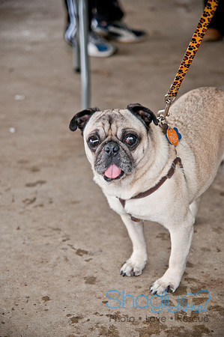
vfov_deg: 27.0
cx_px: 112
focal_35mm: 75
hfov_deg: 18.1
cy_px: 168
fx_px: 702
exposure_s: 1/100
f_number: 2.8
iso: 200
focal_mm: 50
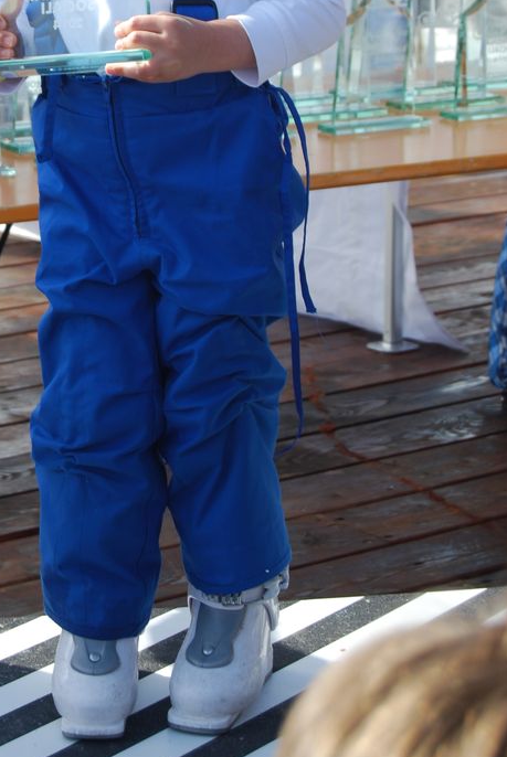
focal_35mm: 126
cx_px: 72
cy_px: 182
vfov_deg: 16.2
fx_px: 2655
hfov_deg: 10.9
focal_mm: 48
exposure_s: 1/160
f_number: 6.3
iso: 100
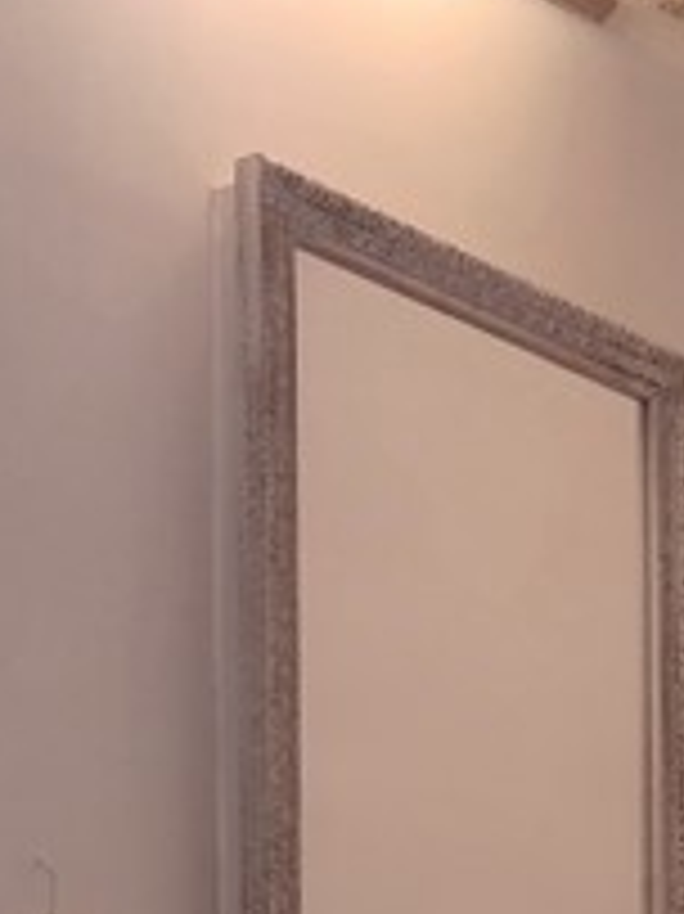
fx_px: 3587
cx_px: 634
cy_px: 1450
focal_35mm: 136
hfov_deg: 10.8
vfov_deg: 13.5
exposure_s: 1/120
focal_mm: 4.71
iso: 142
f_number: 1.7
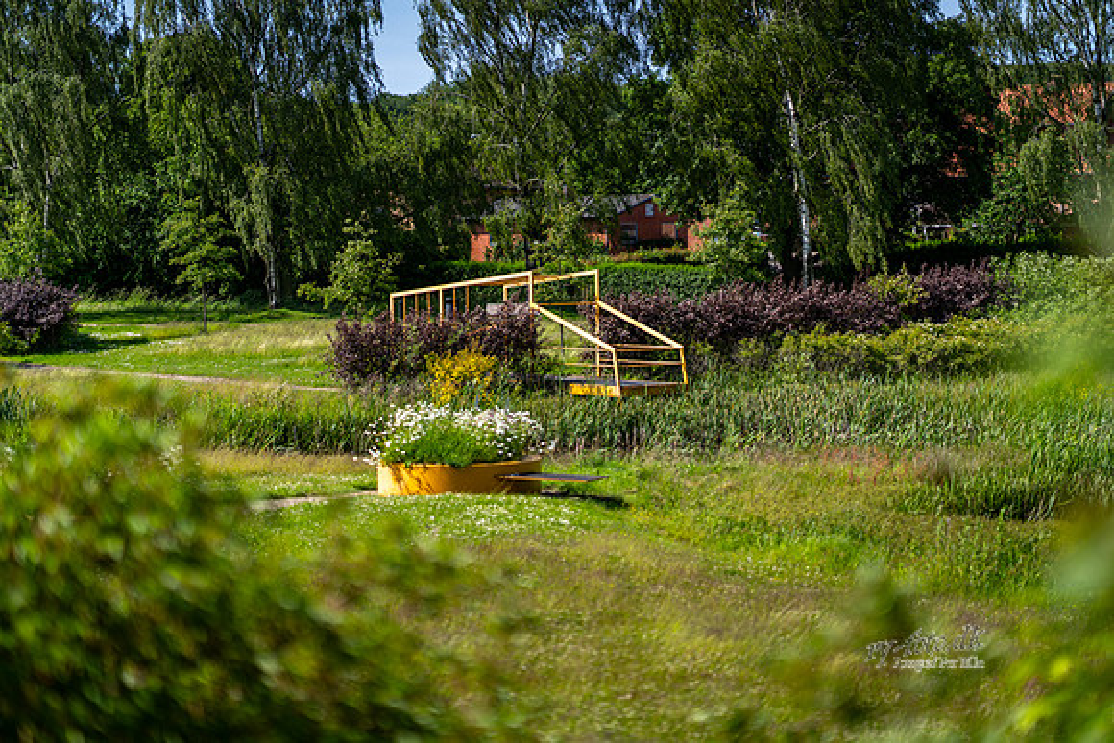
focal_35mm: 85
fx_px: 2631
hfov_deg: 23.9
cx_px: 557
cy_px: 372
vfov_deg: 16.1
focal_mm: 85
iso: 50
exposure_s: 1/5000
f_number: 1.4
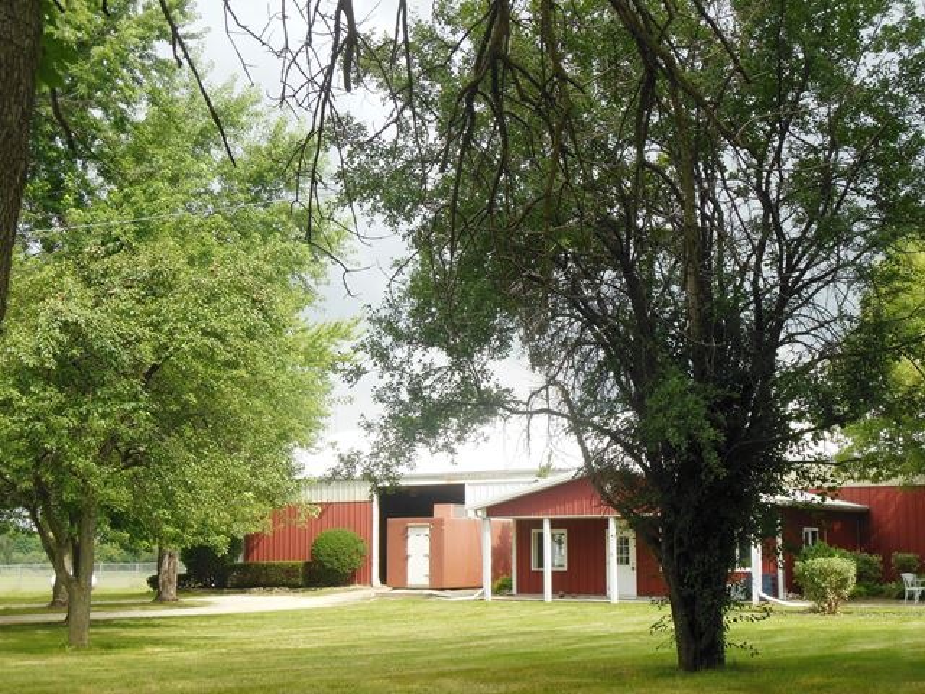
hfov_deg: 38.2
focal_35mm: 50
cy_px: 347
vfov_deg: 29.1
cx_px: 462
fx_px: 1336
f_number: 4
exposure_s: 1/500
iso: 125
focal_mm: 8.9
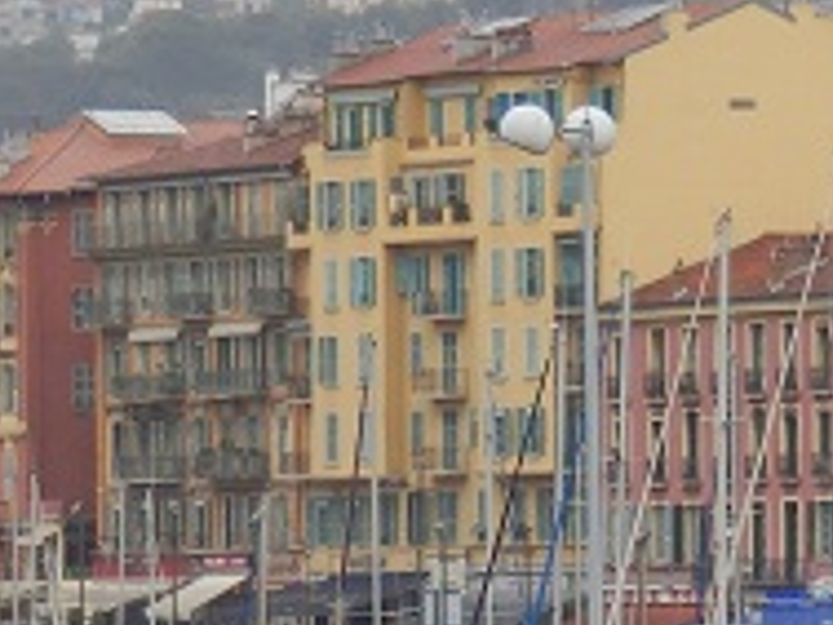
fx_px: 10853
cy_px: 643
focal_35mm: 451
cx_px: 1307
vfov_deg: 3.3
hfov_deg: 4.4
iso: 100
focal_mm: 19
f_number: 5
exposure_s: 1/125
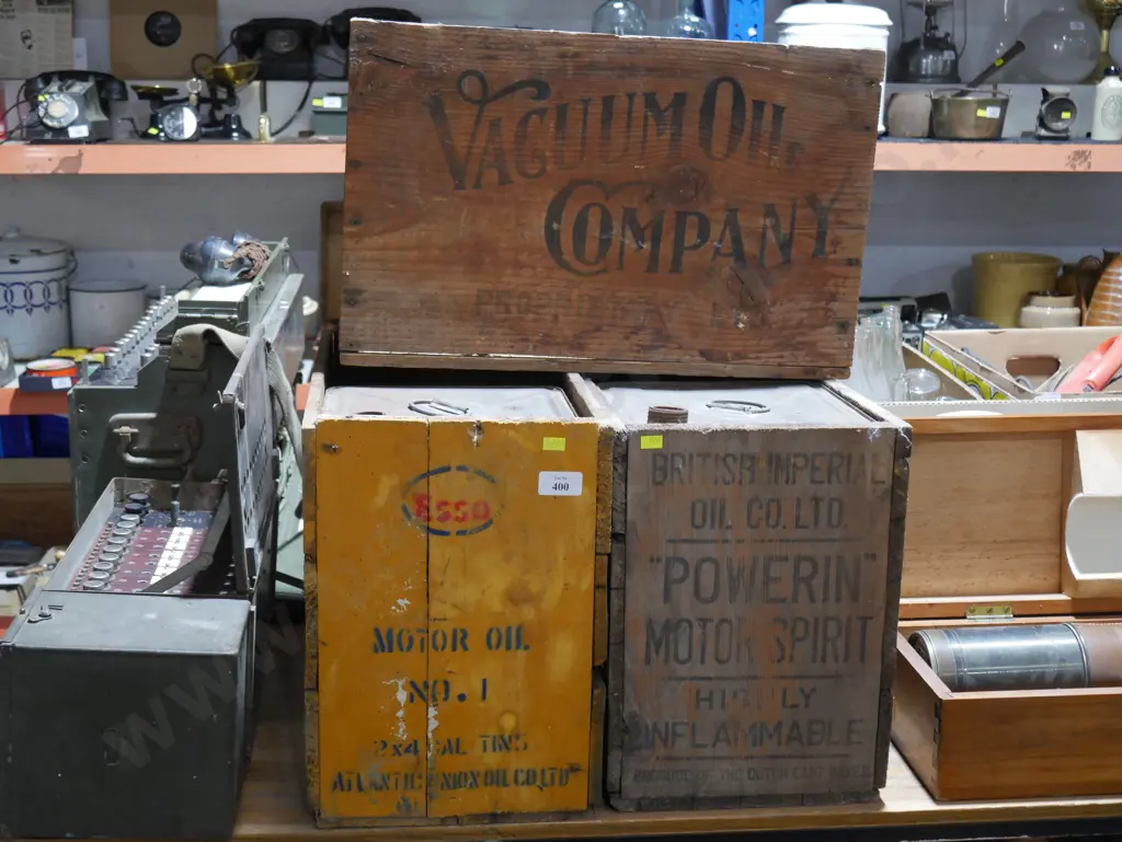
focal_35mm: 48
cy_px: 421
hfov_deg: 39.6
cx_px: 561
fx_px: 1557
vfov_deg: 30.3
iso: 1600
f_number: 5.2
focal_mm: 24
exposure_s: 1/60
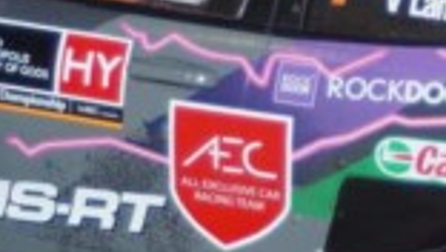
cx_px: 372
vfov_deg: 5.0
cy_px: 80
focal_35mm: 242
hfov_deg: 8.9
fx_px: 2864
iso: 125
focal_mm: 40
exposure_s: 1/80
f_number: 4.5
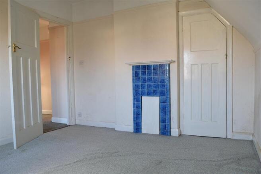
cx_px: 130
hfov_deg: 67.4
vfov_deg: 47.9
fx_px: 196
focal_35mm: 27
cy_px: 87
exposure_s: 1/2
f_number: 9
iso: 100
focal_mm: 18
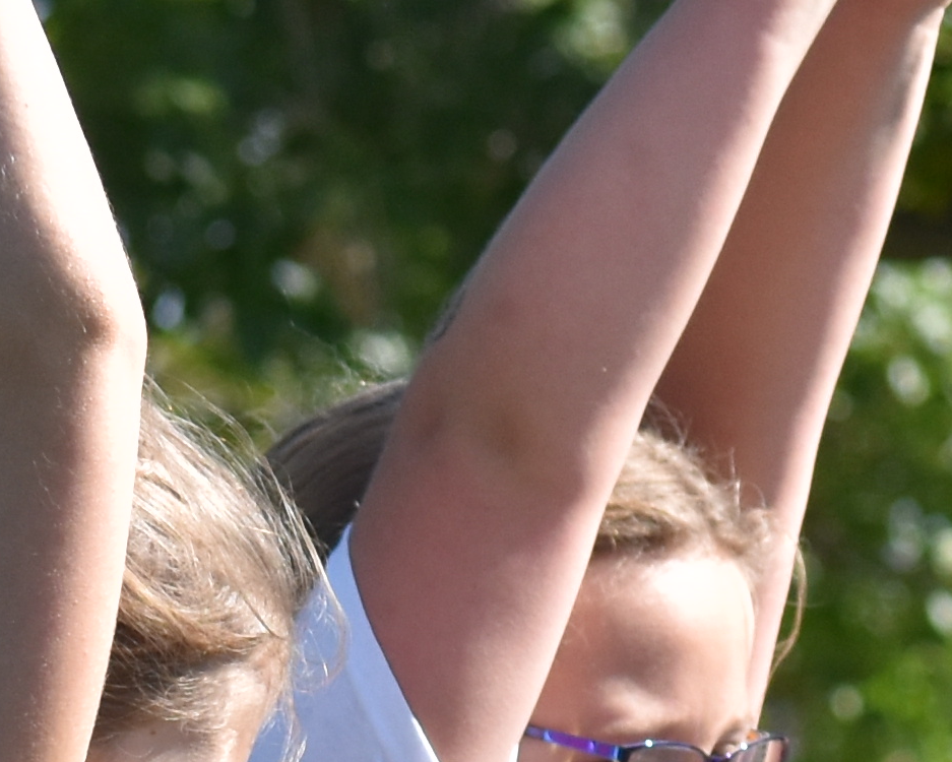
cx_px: 1645
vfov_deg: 2.5
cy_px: 480
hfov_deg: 3.1
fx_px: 17782
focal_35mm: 631
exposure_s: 1/1600
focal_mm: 70
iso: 400
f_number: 6.3
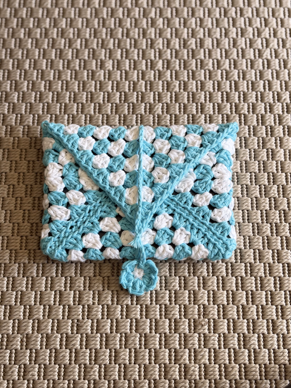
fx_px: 594
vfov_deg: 36.2
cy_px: 192
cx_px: 147
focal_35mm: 53
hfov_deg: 27.5
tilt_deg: -68.6
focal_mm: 5.96
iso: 25
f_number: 1.6
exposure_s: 1/137
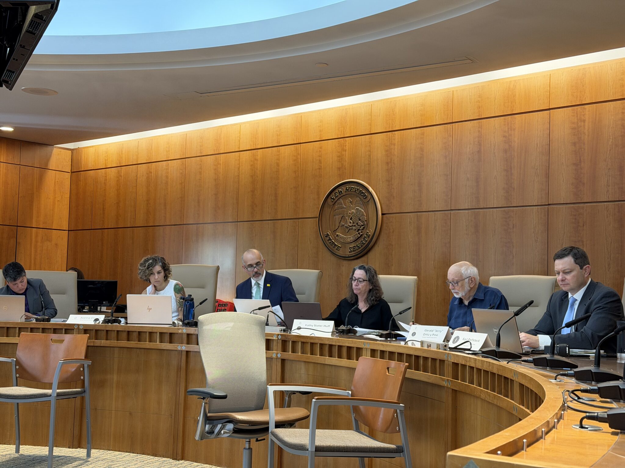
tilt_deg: +4.4
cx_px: 312
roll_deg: -1.4
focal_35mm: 48
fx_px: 867
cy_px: 234
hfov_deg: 39.7
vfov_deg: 30.3
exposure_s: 1/60
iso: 200
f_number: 1.78
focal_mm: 6.76
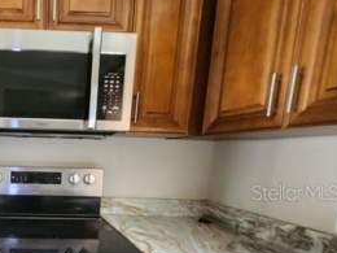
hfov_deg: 60.4
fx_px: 234
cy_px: 192
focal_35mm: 24
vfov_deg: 54.0
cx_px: 32
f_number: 2.2
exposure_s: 1/24
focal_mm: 1.7
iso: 640
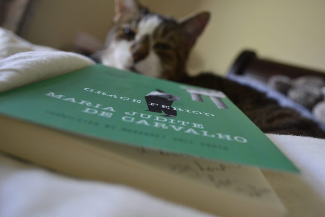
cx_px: 162
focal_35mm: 33
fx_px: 298
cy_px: 108
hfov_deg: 57.2
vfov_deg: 40.0
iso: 800
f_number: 5.6
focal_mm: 22
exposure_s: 1/15
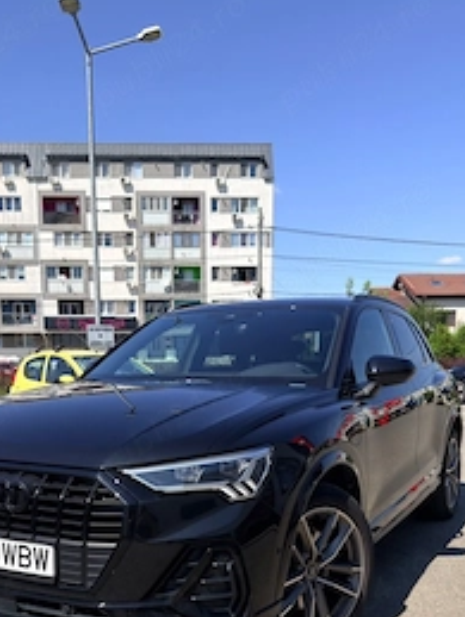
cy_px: 453
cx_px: 217
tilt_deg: -8.2
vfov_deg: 48.4
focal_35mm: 37
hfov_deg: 38.7
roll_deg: +0.5
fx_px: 661
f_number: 1.78
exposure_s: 1/4386
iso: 64
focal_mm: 6.76
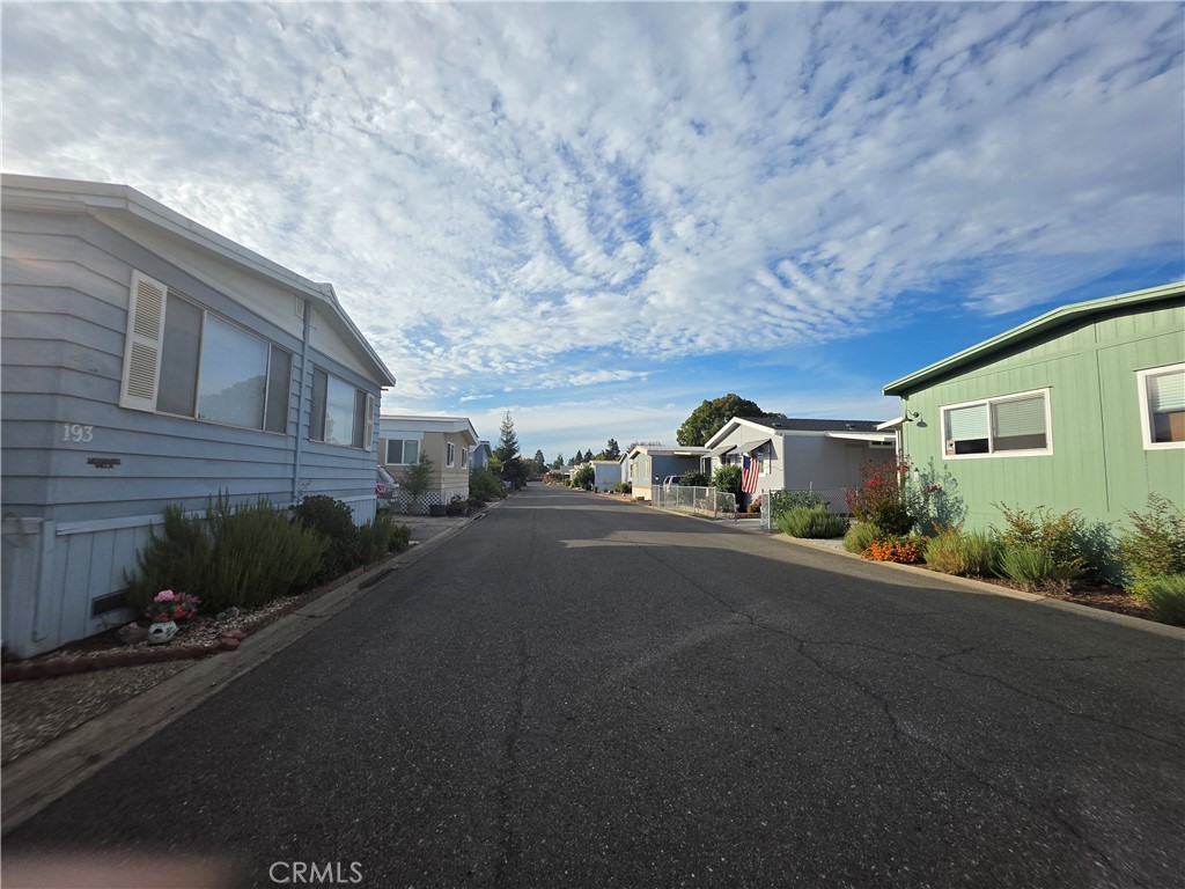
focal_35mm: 13
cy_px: 444
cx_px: 592
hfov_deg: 106.2
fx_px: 445
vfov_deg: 89.9
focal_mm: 2.2
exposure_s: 1/1910
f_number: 1.9
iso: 40
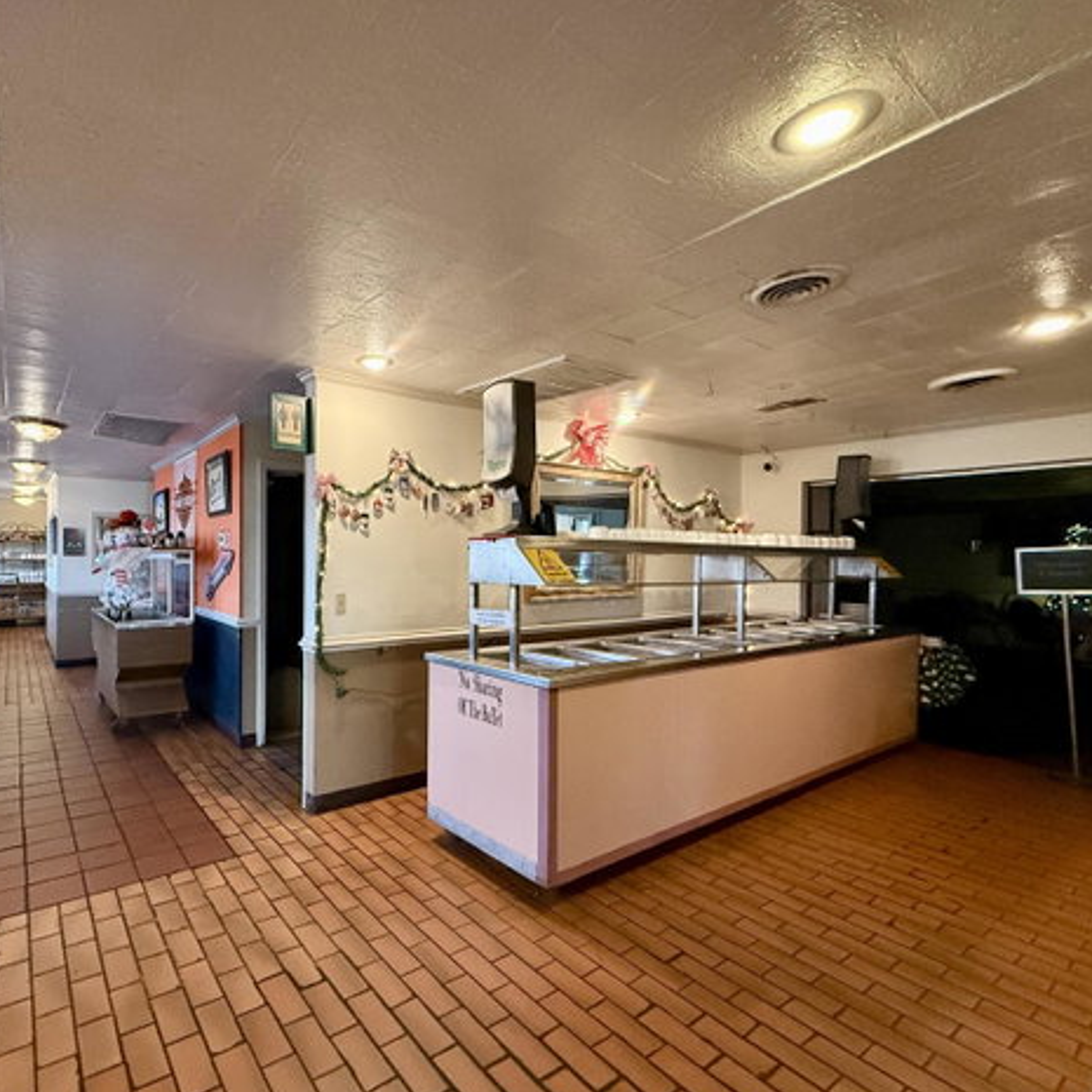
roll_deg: -0.5
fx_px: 607
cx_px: 382
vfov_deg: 84.0
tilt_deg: +0.5
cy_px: 557
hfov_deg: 81.7
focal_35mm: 17
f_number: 2.2
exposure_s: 1/60
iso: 500
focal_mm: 2.22
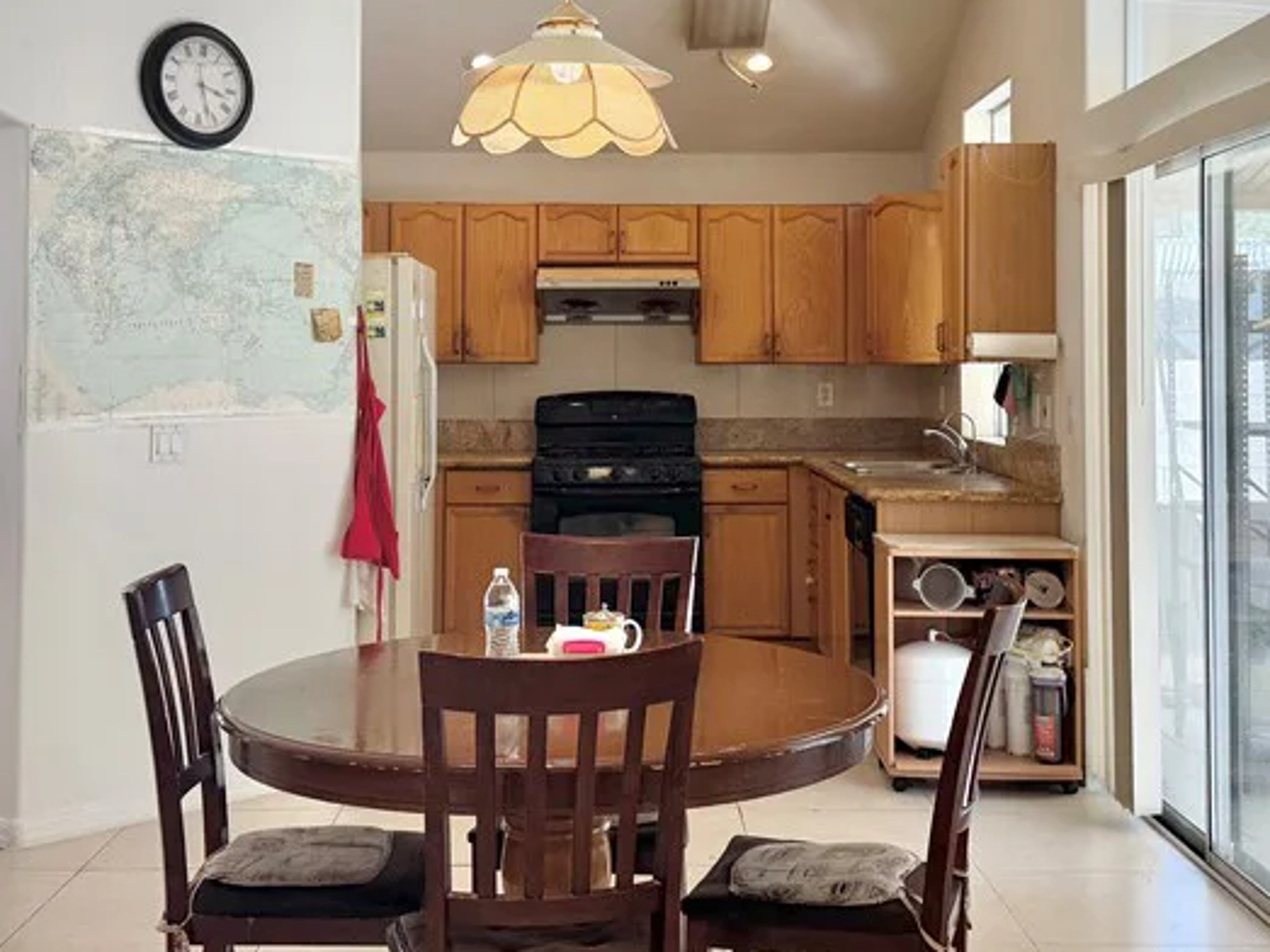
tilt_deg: +1.0
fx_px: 1724
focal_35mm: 47
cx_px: 612
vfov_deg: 30.6
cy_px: 299
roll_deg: -0.3
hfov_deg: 40.4
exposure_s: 1/234
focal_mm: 6.76
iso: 80
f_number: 1.78
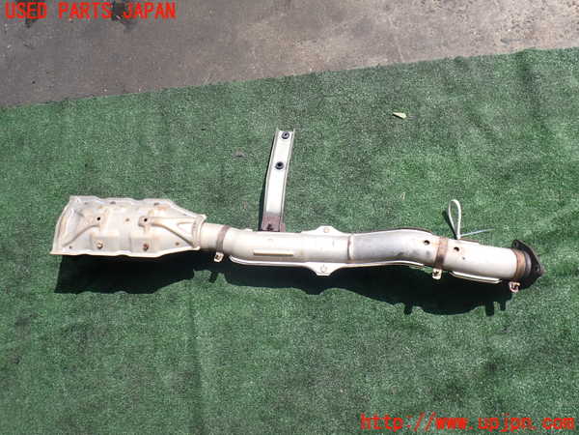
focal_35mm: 30
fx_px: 502
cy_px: 218
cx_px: 290
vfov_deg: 46.8
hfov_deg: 60.0
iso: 100
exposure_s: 1/800
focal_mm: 5.4
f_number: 3.2
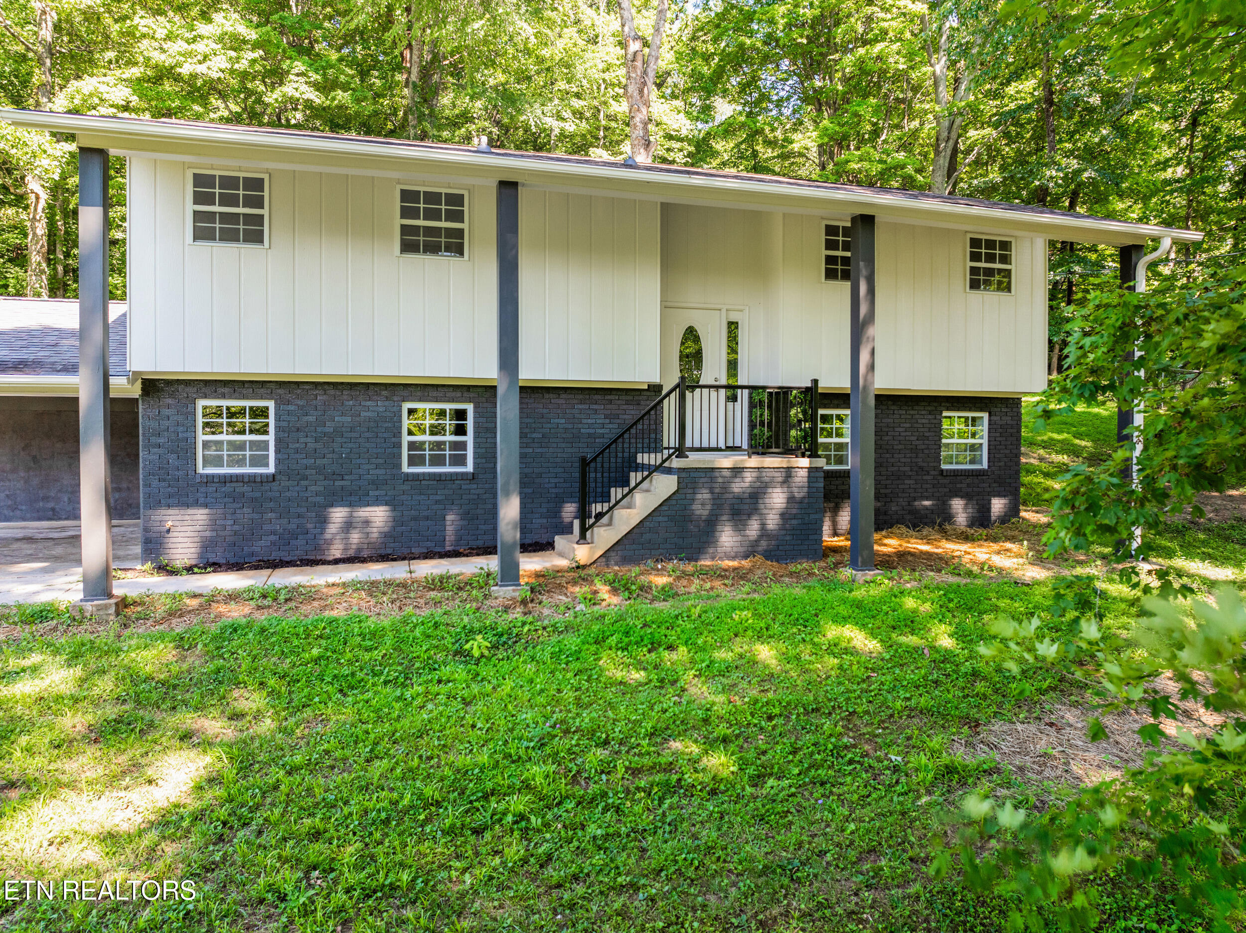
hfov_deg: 71.6
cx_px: 623
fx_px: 863
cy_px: 466
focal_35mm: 24
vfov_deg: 56.8
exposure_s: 1/15
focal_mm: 12.29
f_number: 2.8
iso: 220
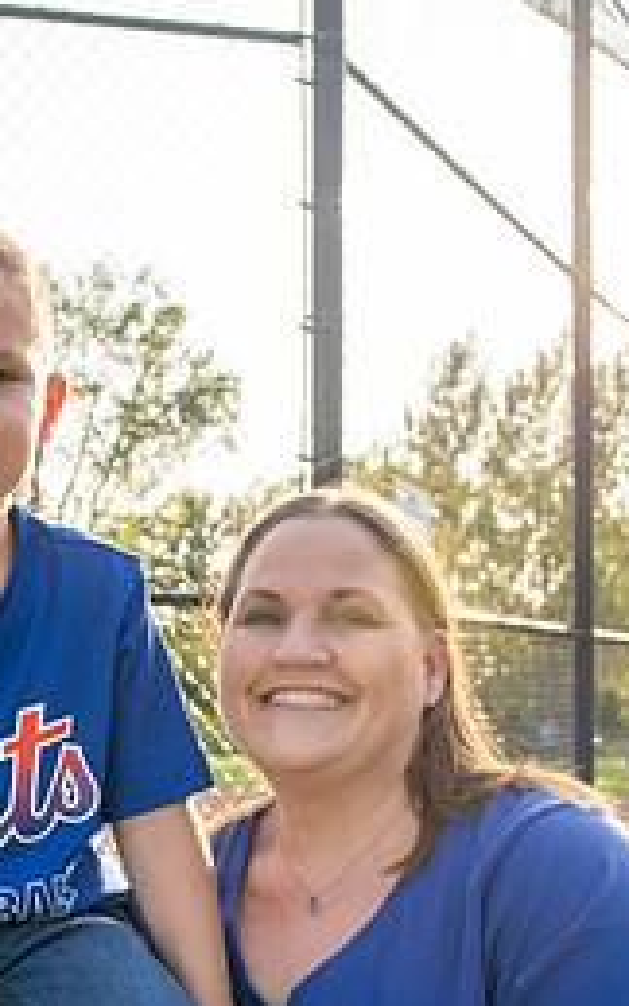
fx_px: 1700
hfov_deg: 20.9
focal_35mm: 62
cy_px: 839
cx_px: 210
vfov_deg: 31.9
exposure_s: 1/250
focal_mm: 35
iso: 400
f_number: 7.1
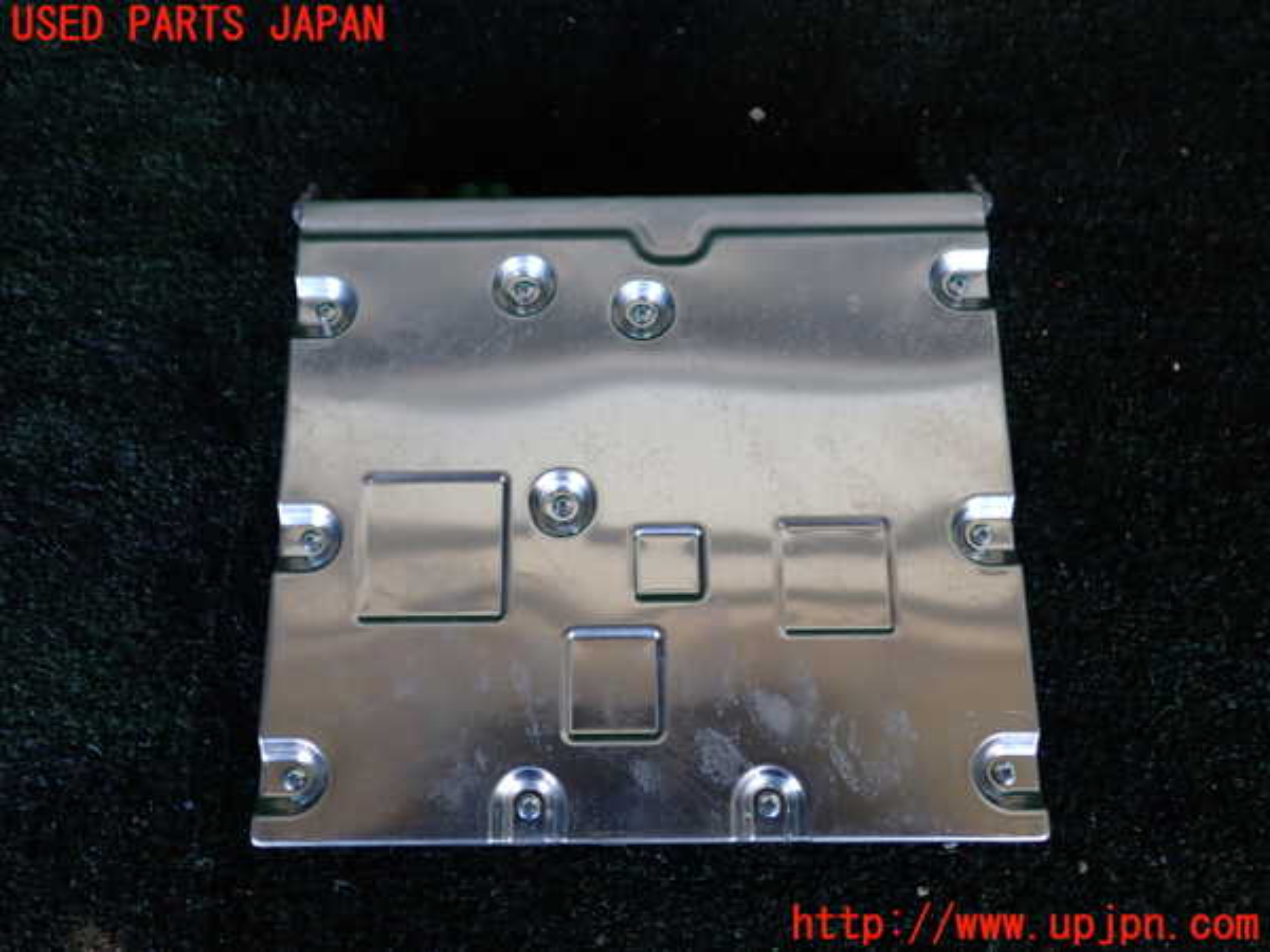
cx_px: 635
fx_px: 1101
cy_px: 476
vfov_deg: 46.8
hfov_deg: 60.0
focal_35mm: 30
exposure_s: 1/80
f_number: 2.3
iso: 100
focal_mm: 5.4
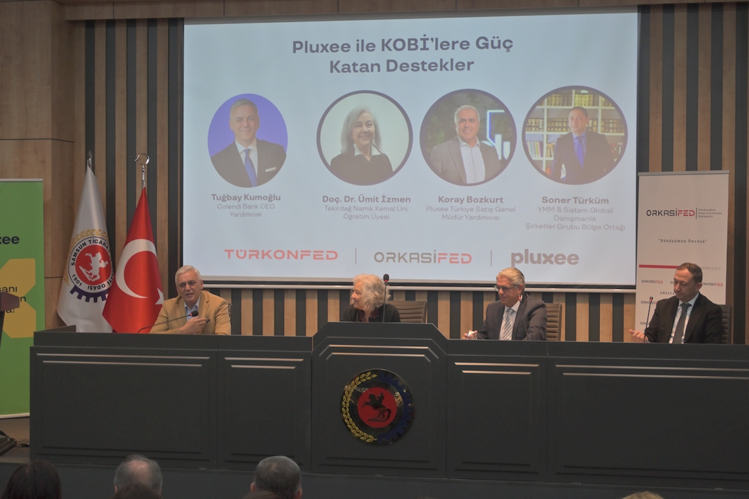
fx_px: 1300
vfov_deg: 21.7
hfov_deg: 32.1
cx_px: 370
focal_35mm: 63
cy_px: 250
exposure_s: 1/60
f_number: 5.6
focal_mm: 41
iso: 360
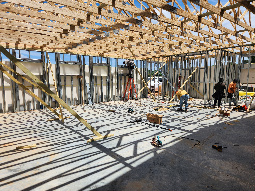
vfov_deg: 58.9
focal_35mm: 23
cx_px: 128
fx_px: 169
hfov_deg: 73.9
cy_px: 96
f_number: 1.8
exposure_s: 1/1946
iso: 20
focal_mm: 5.4
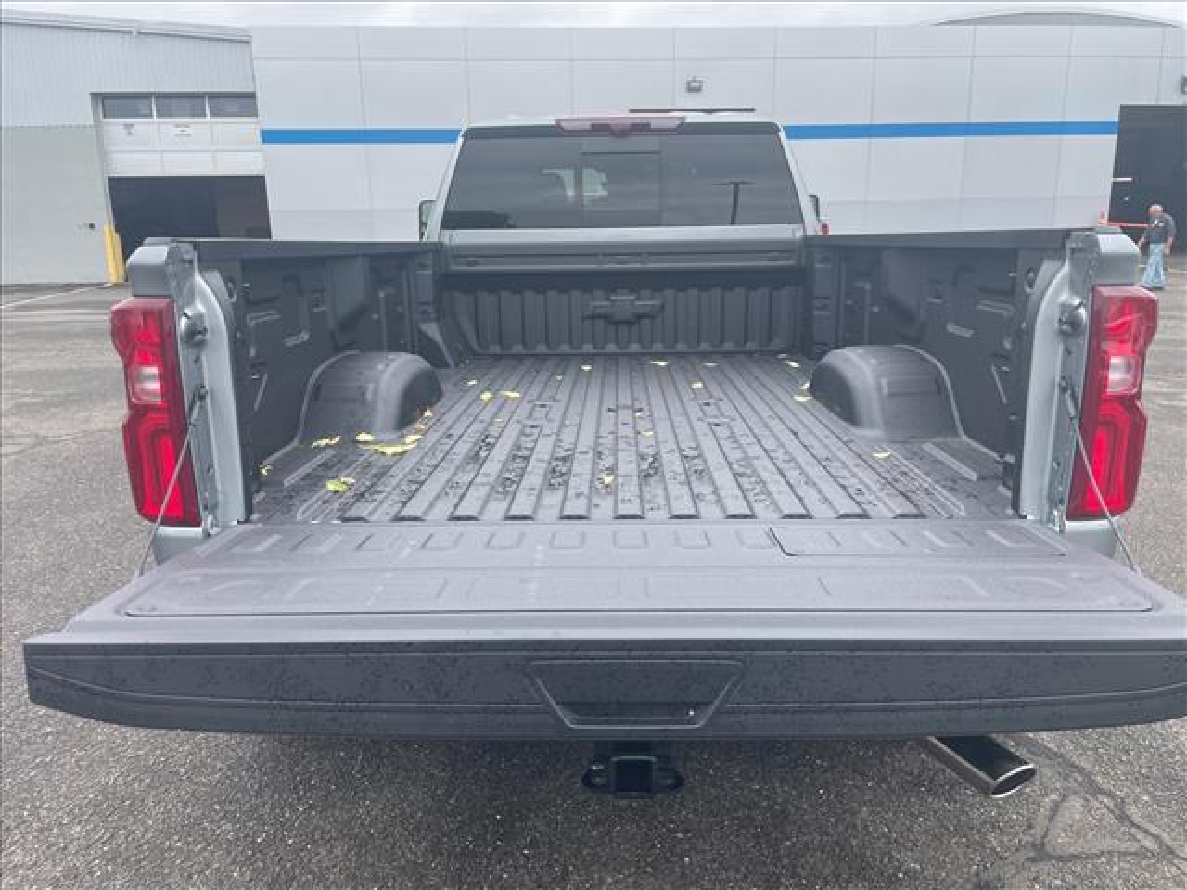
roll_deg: +1.2
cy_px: 445
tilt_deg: -12.7
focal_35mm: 26
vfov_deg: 53.1
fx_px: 892
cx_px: 594
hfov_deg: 67.3
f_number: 1.6
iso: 32
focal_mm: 4.2
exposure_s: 1/491
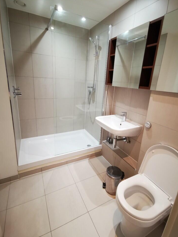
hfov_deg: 74.7
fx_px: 117
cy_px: 111
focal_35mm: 17
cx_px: 89
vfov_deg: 90.9
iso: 400
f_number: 2.2
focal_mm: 2.35
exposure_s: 1/33.3
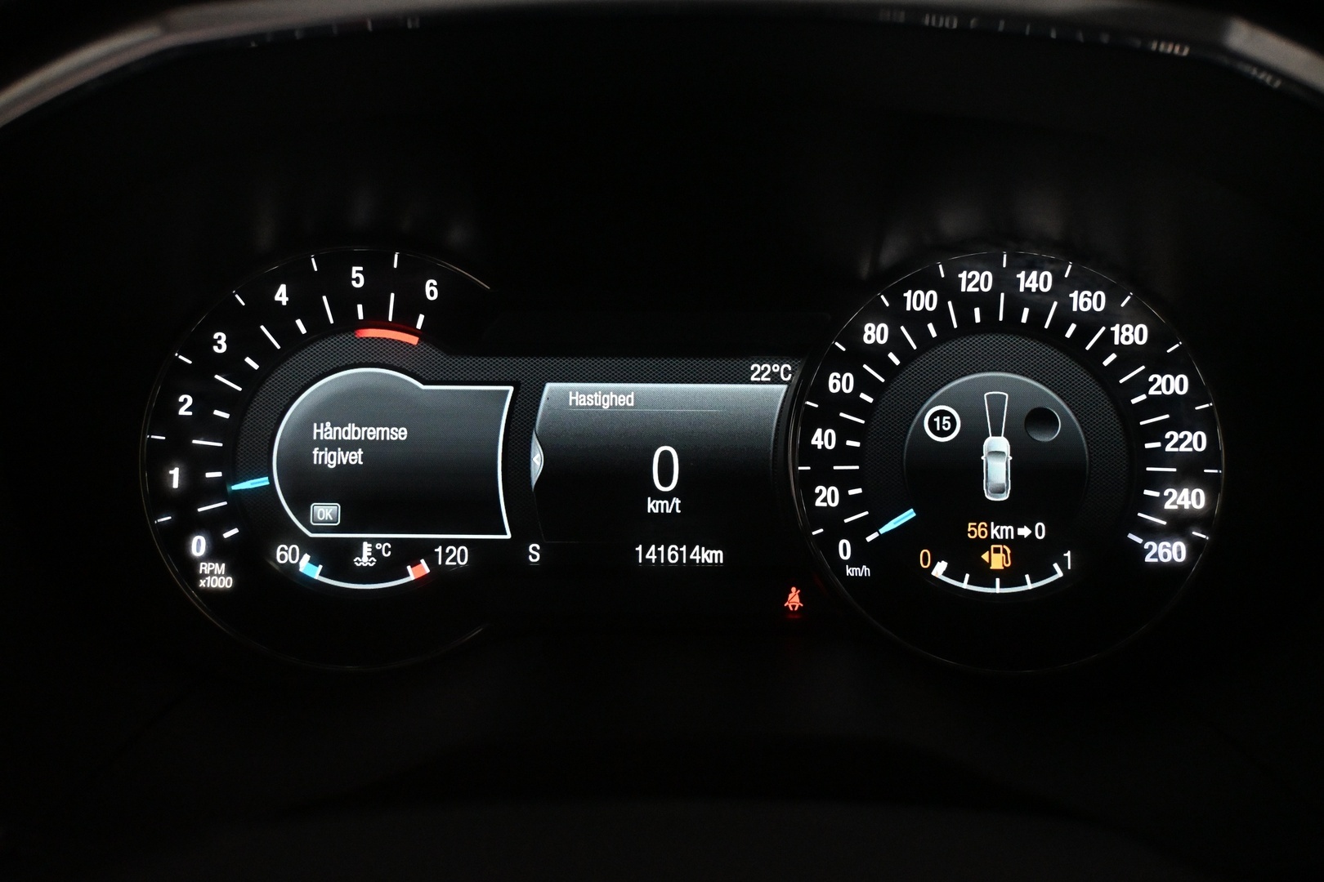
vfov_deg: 35.5
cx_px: 662
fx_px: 1379
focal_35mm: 38
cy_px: 441
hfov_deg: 51.3
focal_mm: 25
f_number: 4.2
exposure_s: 1/250
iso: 4000
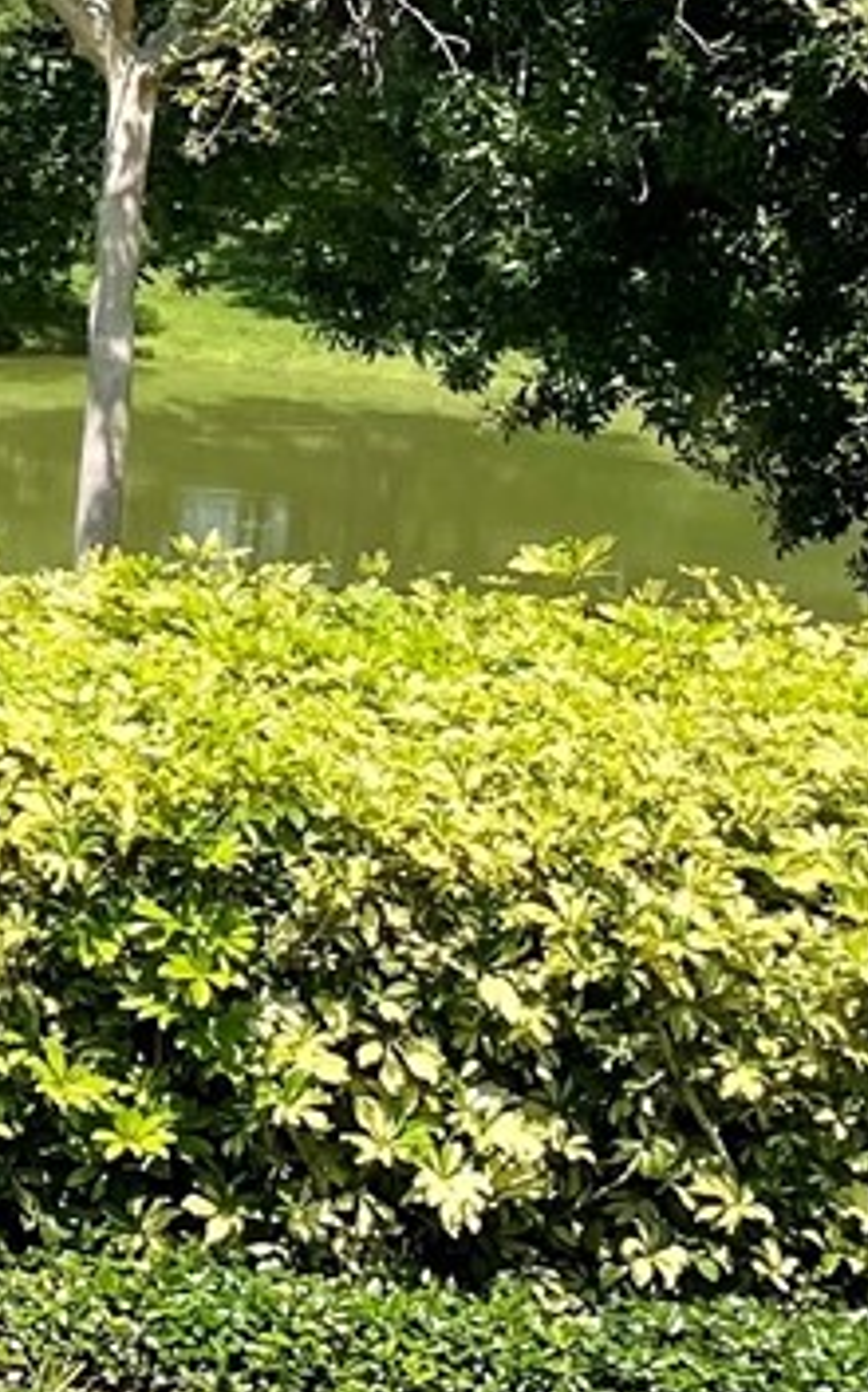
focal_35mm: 125
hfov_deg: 8.6
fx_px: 4741
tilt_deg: -4.5
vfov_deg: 16.6
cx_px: -1807
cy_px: 237
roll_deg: -2.2
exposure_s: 1/2212
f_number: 1.6
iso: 32
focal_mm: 4.2
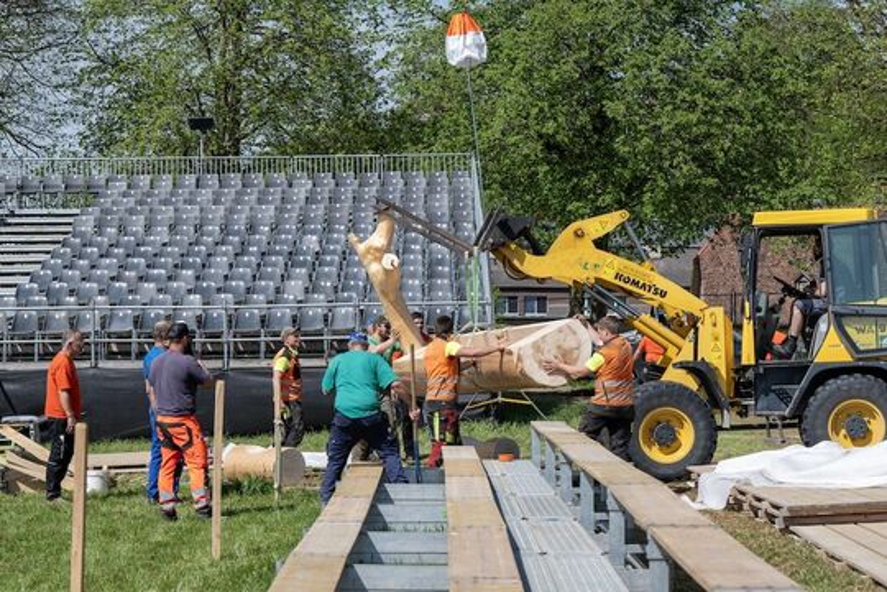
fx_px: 1946
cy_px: 296
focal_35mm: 79
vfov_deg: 17.3
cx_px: 444
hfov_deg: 25.7
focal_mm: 79
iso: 200
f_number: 7.1
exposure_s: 1/800
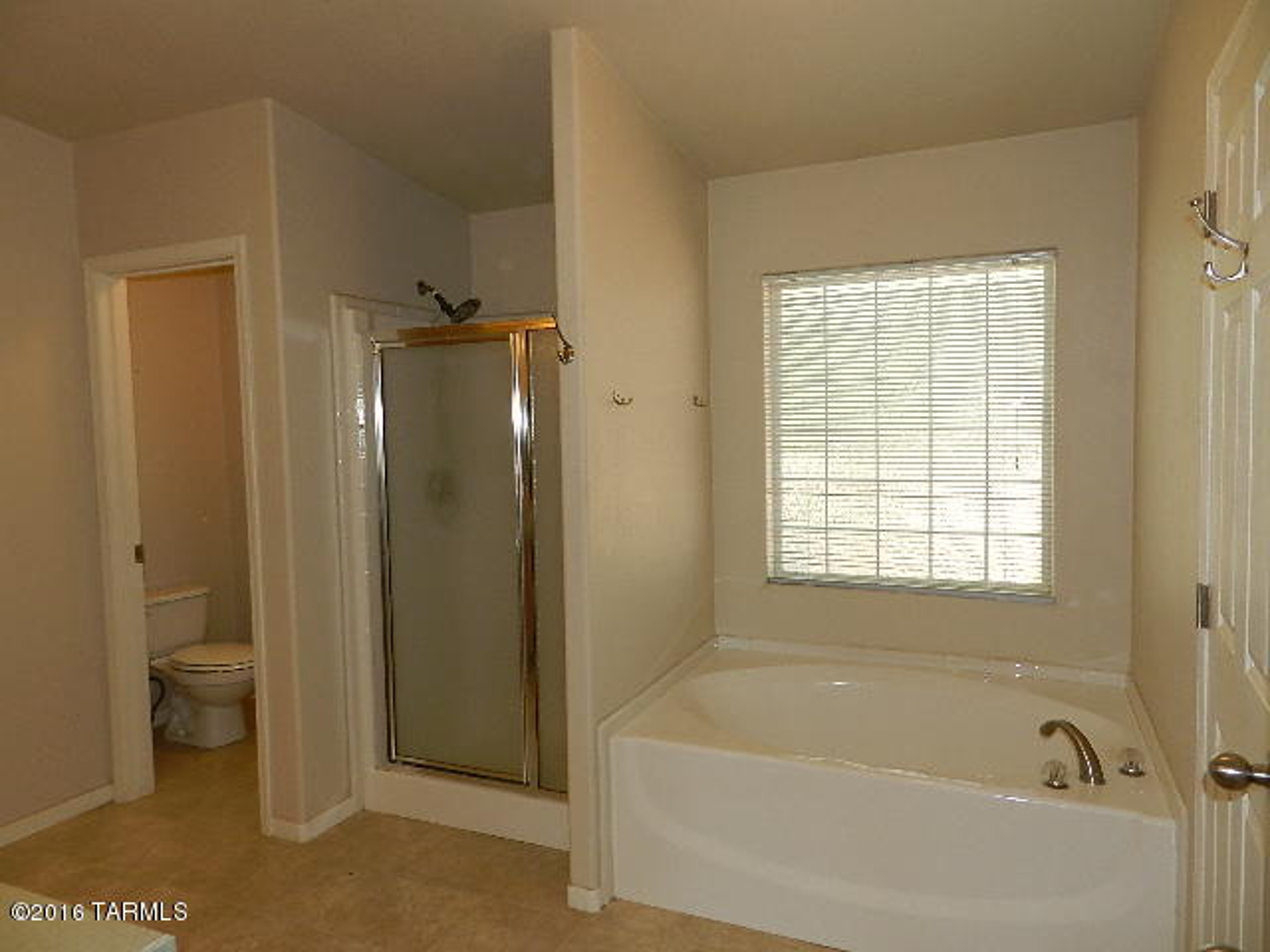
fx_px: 844
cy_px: 476
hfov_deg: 73.9
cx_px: 635
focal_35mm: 23
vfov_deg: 58.9
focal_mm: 4
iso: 160
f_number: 3.4
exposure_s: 1/80
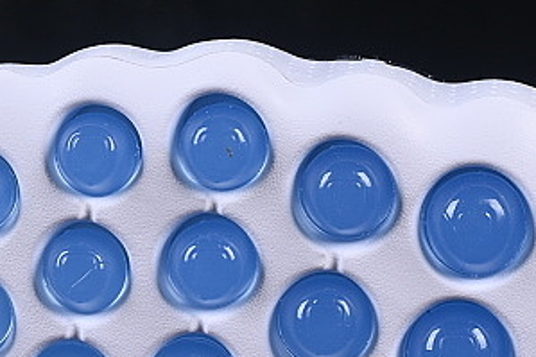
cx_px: 409
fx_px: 4032
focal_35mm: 271
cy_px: 188
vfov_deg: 5.1
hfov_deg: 7.6
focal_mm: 50
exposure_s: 1/80
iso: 160
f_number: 8
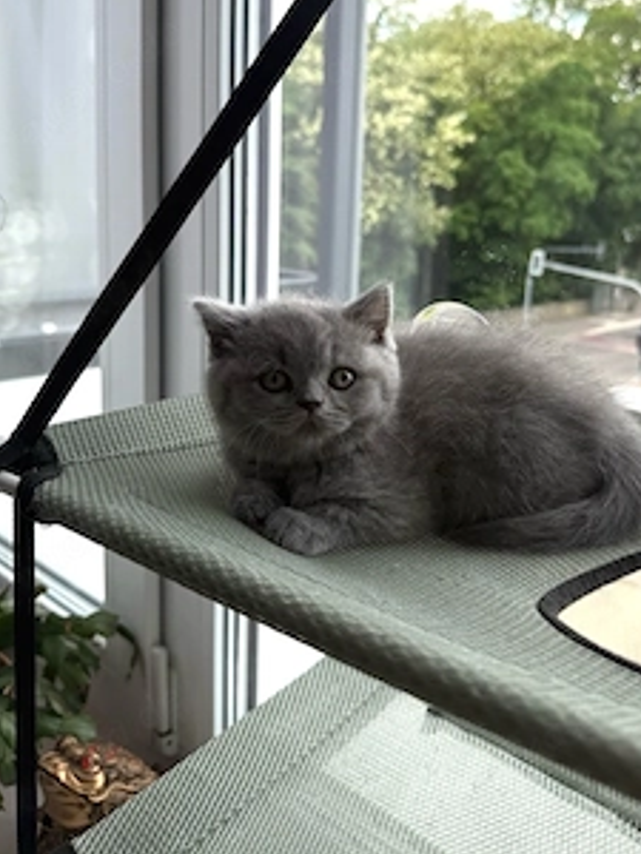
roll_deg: -3.0
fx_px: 790
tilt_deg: -8.4
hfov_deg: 44.0
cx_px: 379
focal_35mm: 32
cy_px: 336
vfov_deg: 56.3
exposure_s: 1/715
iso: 100
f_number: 1.78
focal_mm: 6.76
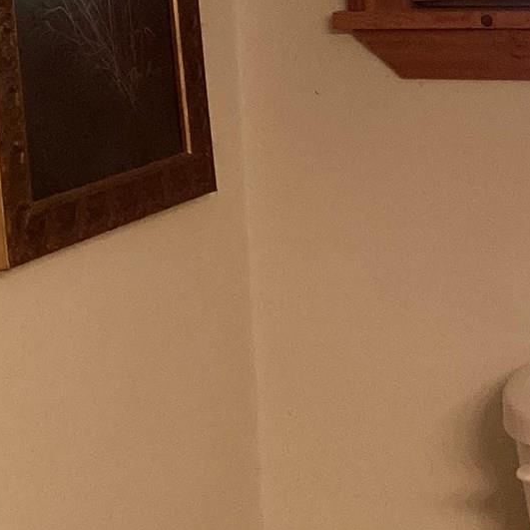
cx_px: 705
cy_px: 141
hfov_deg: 14.0
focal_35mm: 119
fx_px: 2061
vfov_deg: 14.6
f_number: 2.4
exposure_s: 1/60
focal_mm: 3.3
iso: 320
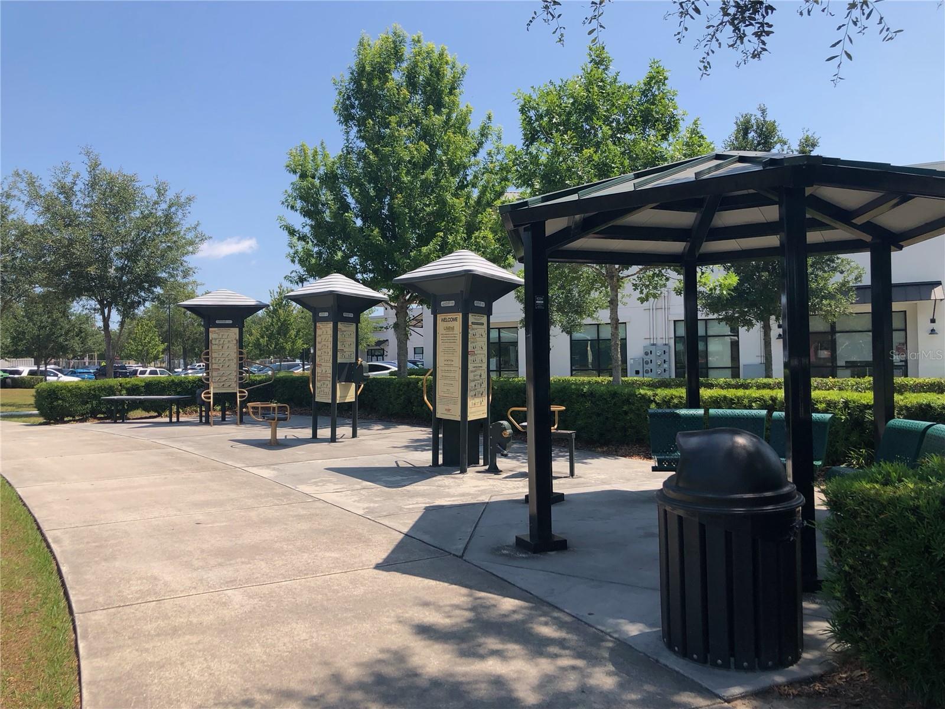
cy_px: 354
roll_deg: +2.0
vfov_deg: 49.7
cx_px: 472
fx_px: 764
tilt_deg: -0.6
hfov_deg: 63.4
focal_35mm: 28
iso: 20
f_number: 1.8
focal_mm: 3.99
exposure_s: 1/1429
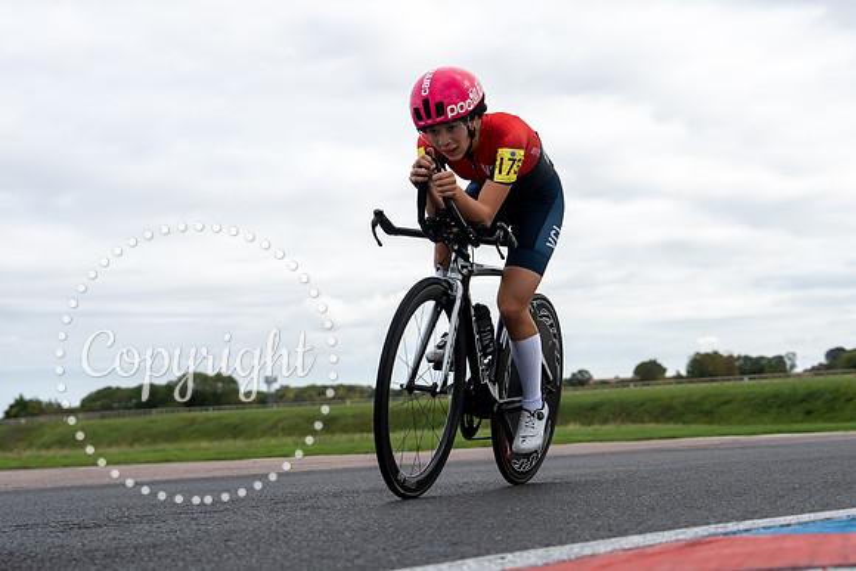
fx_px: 1887
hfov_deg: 25.5
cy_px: 342
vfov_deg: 17.2
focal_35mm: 79
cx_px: 500
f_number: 3.5
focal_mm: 46
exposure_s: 1/1000
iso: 100
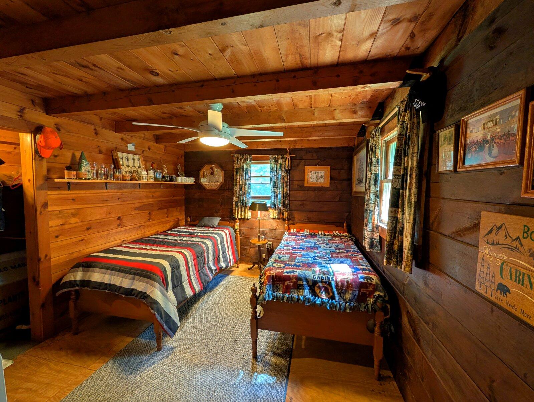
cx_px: 267
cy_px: 201
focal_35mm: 12
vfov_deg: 94.6
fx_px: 185
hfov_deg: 110.5
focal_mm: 2.02
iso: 79
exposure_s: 1/24
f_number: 1.7
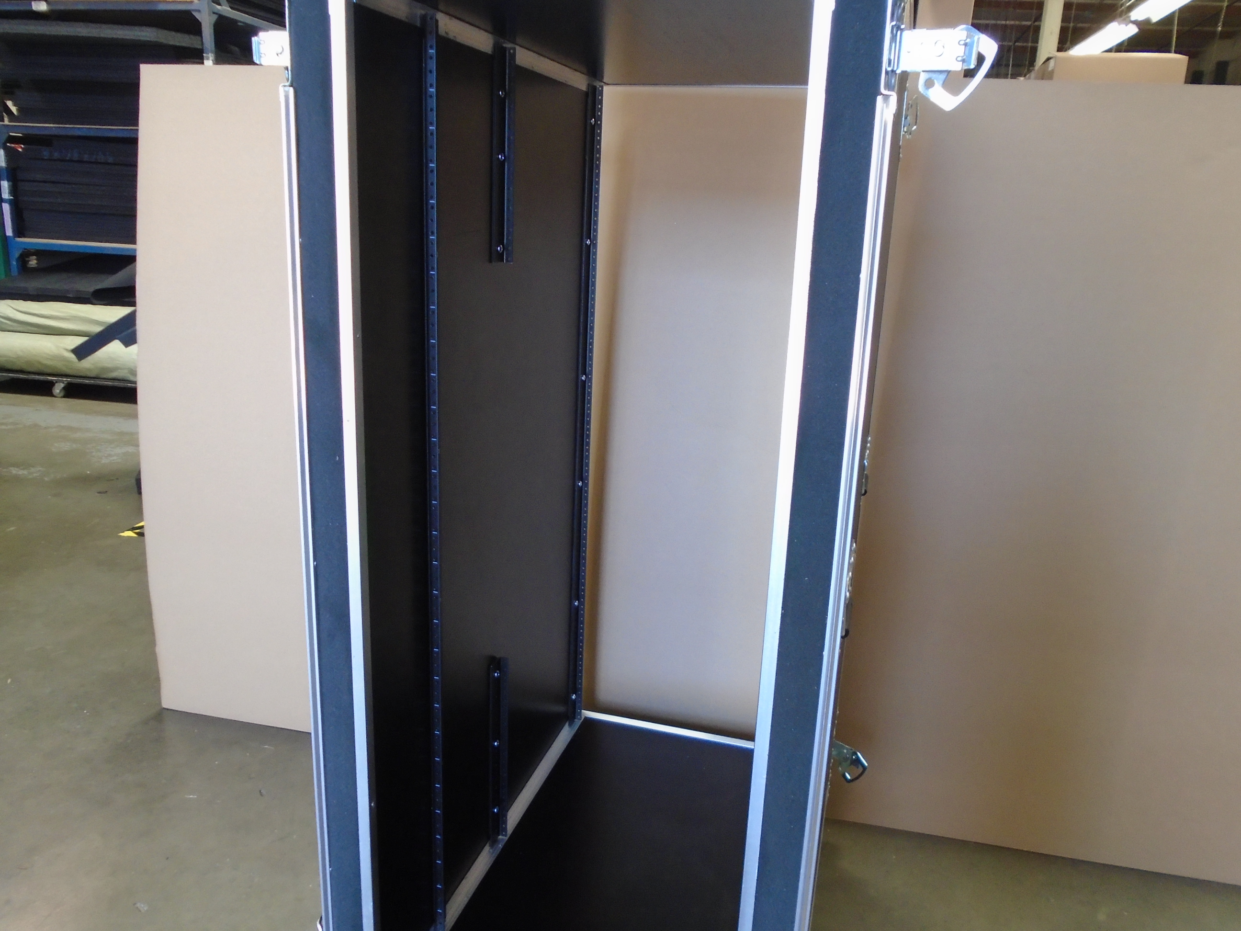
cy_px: 466
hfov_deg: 67.3
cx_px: 620
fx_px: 932
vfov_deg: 53.1
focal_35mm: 26
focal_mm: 4.6
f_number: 3.2
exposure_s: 1/30
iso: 250
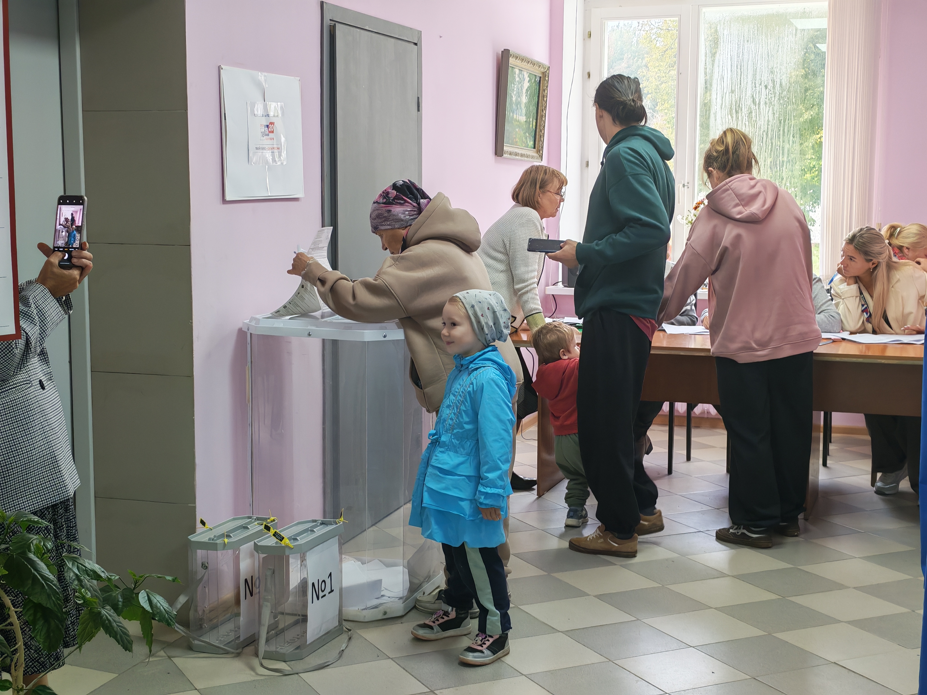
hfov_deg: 35.5
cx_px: 464
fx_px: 1446
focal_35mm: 54
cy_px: 348
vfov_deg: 27.0
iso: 250
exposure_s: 1/100
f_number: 1.9
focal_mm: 6.12
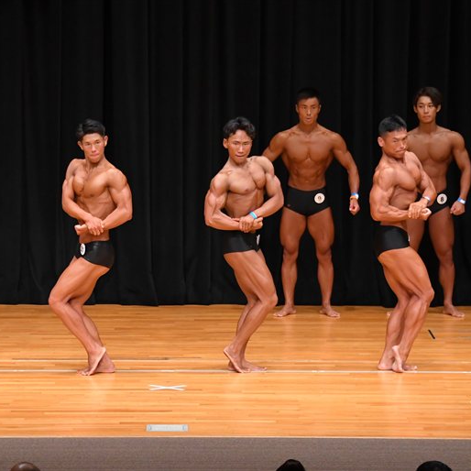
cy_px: 236
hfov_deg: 7.8
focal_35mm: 223
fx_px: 3433
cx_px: 168
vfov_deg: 7.8
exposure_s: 1/400
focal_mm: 116
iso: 4000
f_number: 5.6
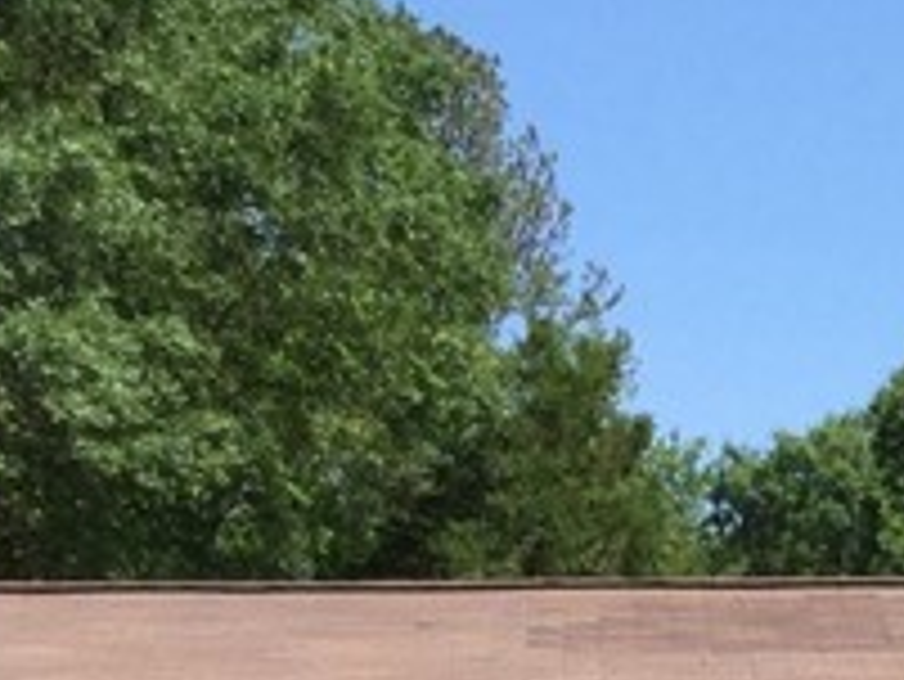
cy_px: 1437
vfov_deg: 8.8
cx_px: 1228
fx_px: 4129
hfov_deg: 12.1
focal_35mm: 158
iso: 25
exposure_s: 1/886
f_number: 2.4
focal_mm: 3.3
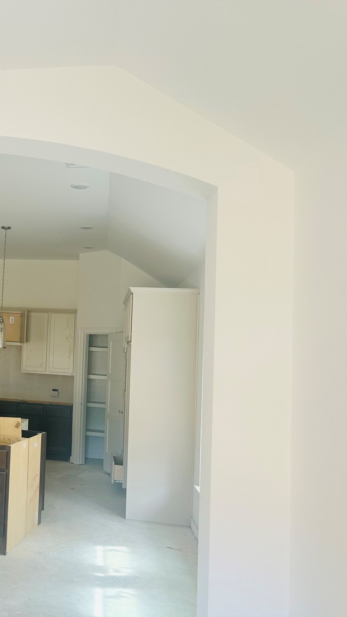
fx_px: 622
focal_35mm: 38
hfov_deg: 28.3
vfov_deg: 52.8
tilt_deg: +4.7
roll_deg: -3.0
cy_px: 308
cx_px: -38
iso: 40
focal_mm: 5.7
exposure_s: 1/121
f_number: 1.5
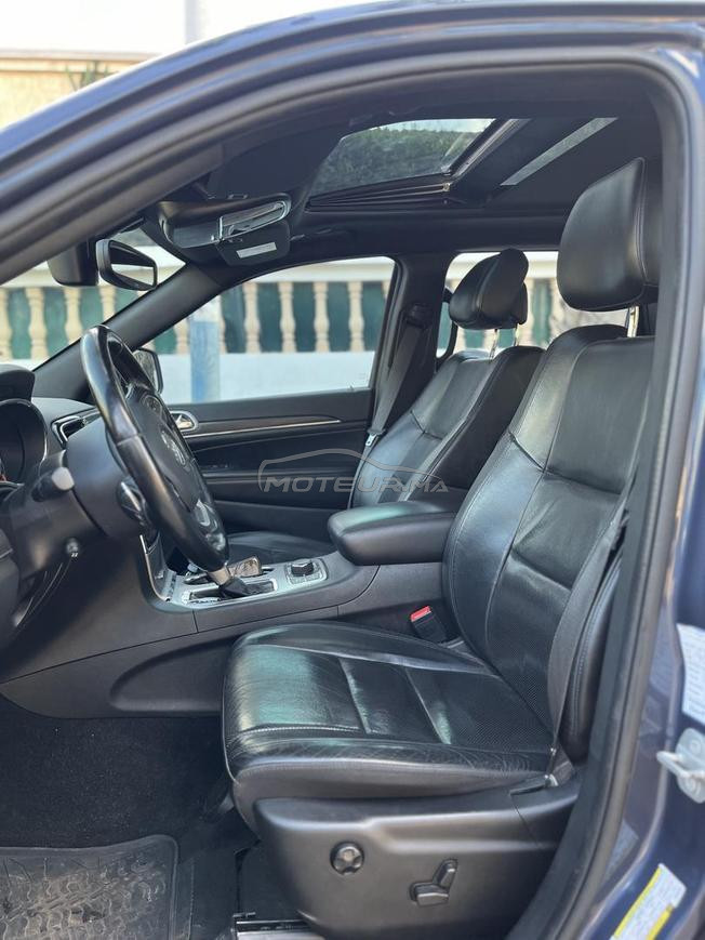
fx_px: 706
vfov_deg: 67.3
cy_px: 470
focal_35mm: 26
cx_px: 352
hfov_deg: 53.1
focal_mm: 5.1
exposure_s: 1/121
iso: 125
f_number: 1.6
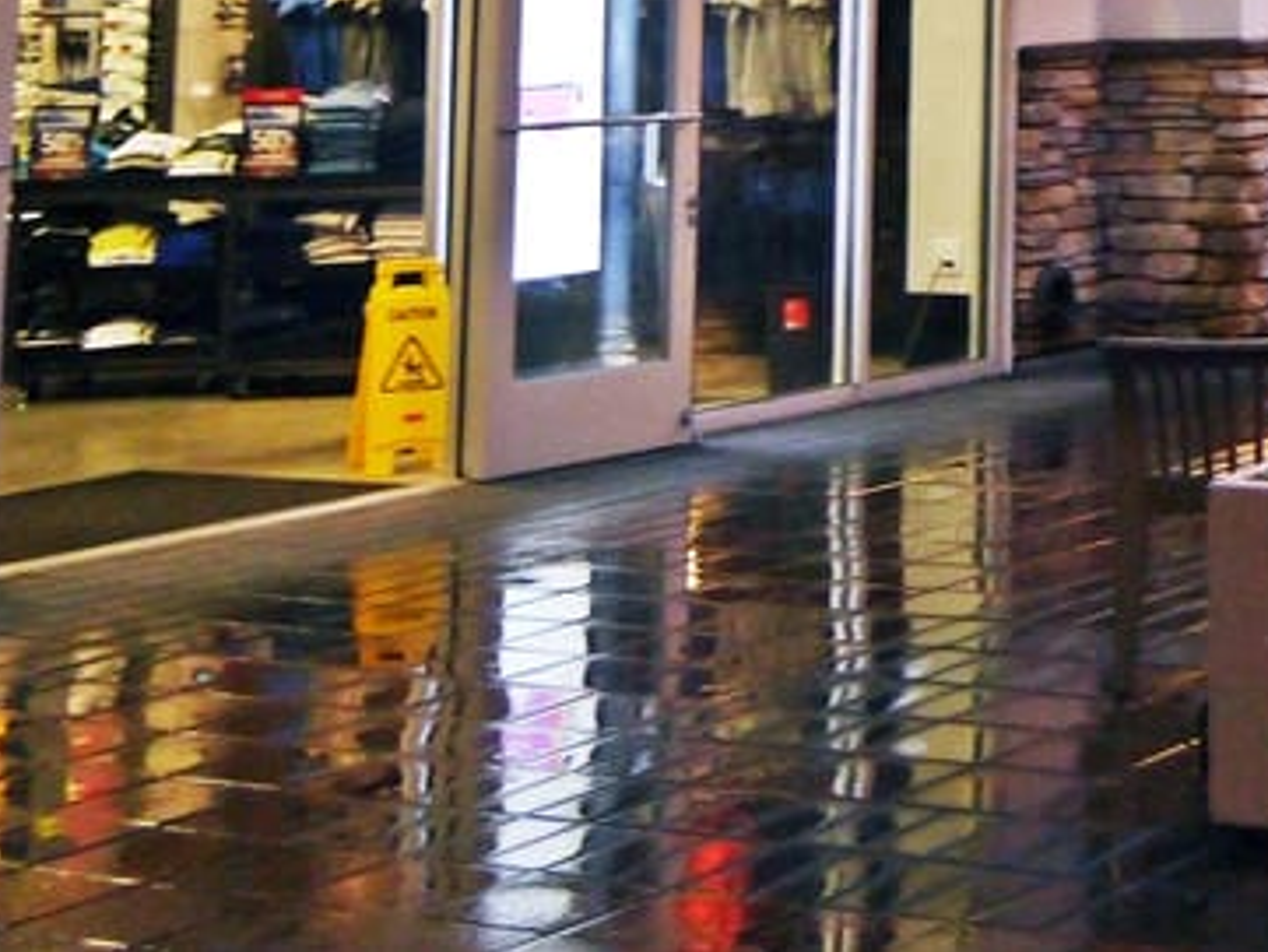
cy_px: -622
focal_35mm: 93
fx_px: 3408
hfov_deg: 18.6
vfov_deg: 14.4
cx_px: 1911
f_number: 3.5
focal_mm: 14
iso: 640
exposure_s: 1/60
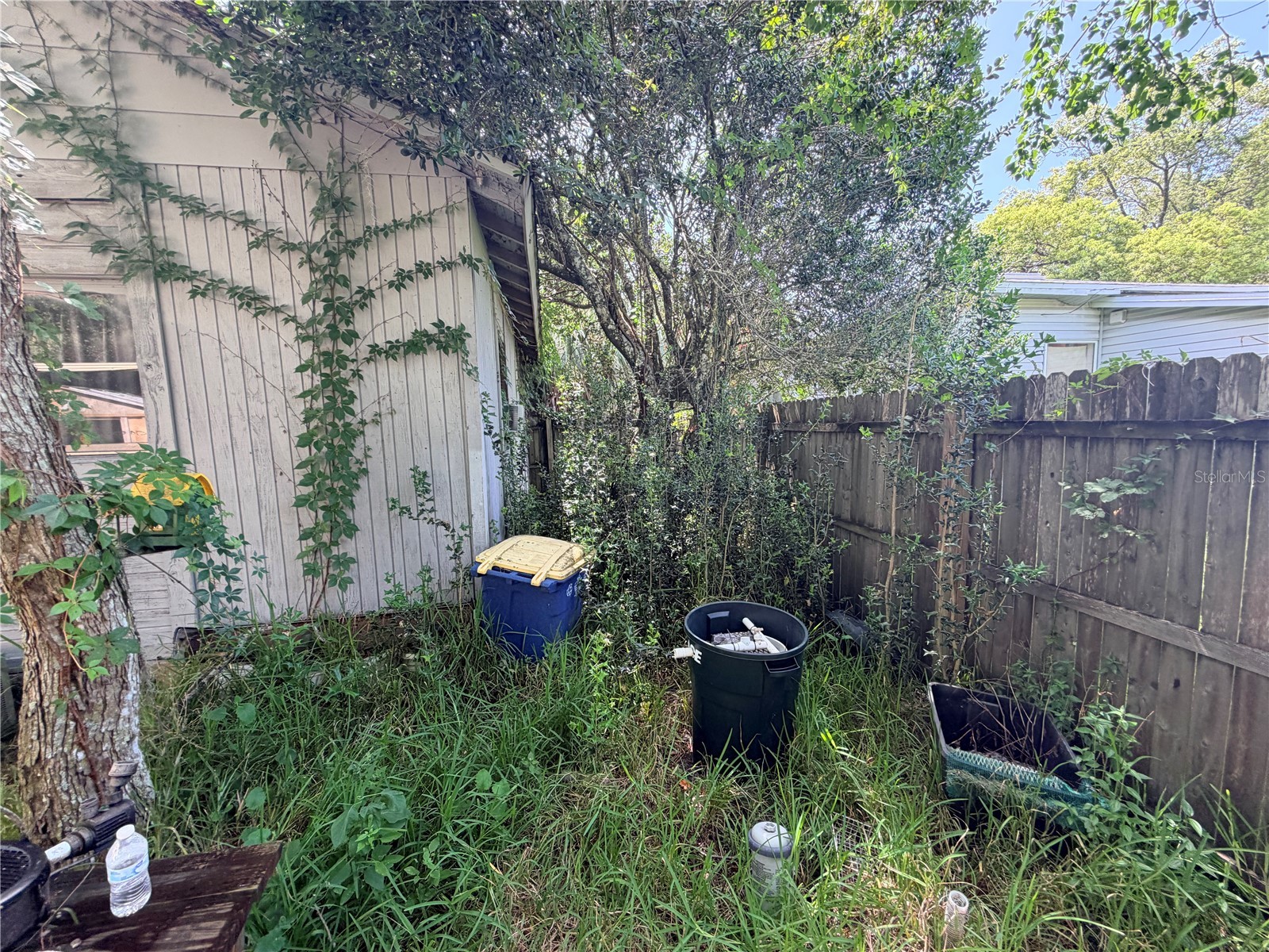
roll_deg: +1.2
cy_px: 476
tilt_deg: -6.6
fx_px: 513
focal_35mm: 14
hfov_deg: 102.1
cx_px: 634
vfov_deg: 85.7
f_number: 2.2
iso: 80
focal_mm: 2.22
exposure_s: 1/121
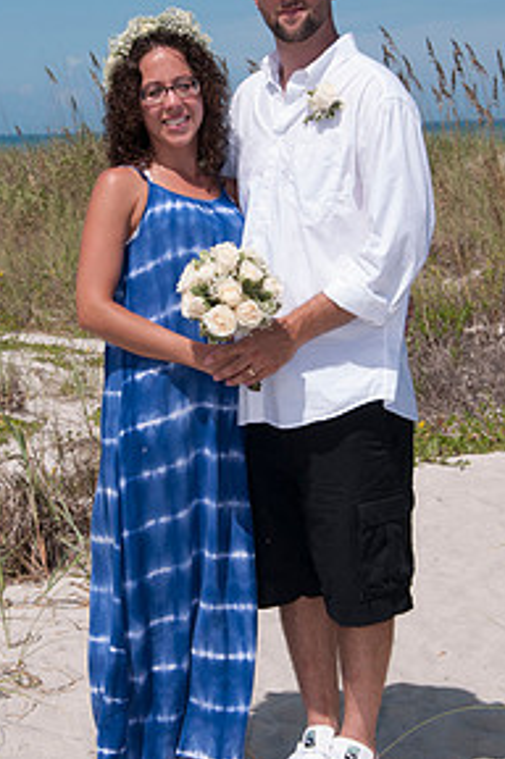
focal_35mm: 105
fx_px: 2215
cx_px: 206
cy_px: 339
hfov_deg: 13.0
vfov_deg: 19.5
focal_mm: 45
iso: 100
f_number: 11
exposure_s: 1/250
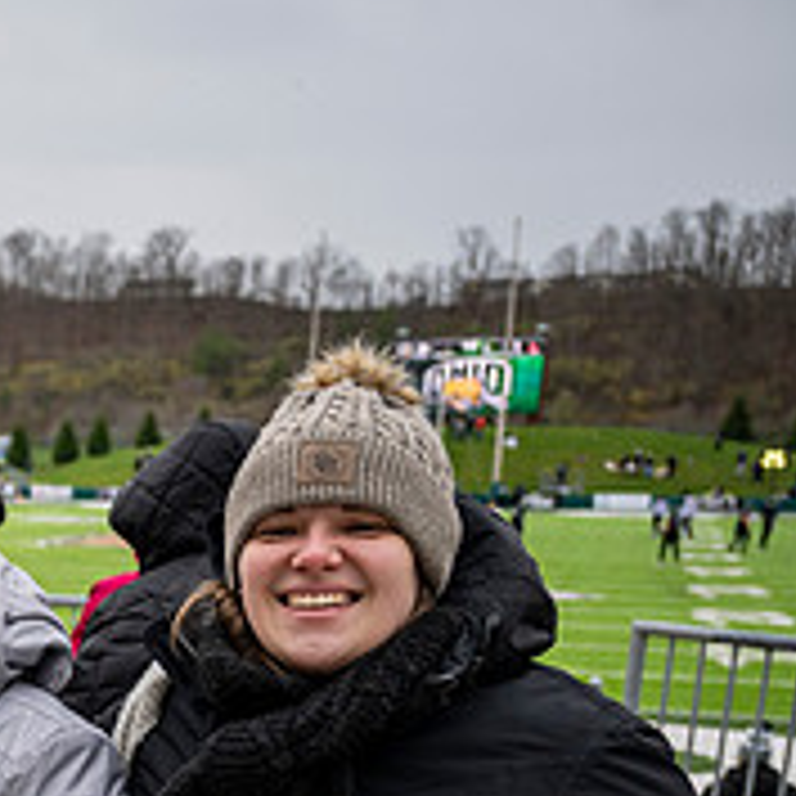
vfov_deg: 24.5
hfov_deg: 21.1
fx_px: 1743
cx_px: -450
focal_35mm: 67
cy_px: 798
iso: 160
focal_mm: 24
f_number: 2.8
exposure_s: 1/500
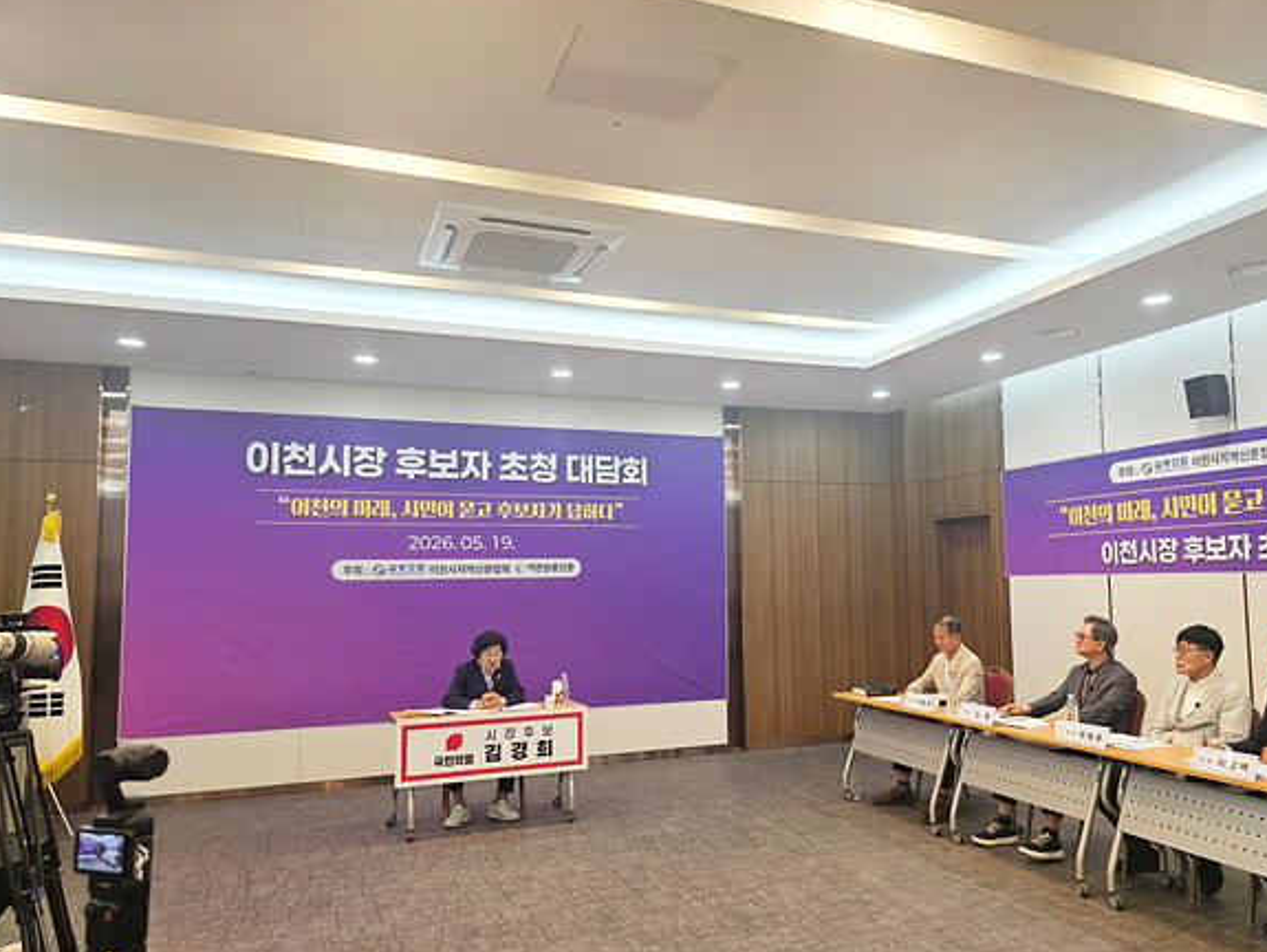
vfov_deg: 53.1
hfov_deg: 67.0
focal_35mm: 26
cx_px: 707
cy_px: 509
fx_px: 952
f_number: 1.7
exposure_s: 1/120
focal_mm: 6.3
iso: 64
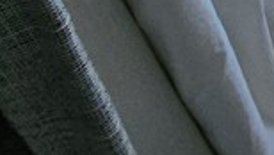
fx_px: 684
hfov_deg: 13.0
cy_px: -508
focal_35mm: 94
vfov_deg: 7.5
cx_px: 738
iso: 50
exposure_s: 1/577
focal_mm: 2.2
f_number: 2.2
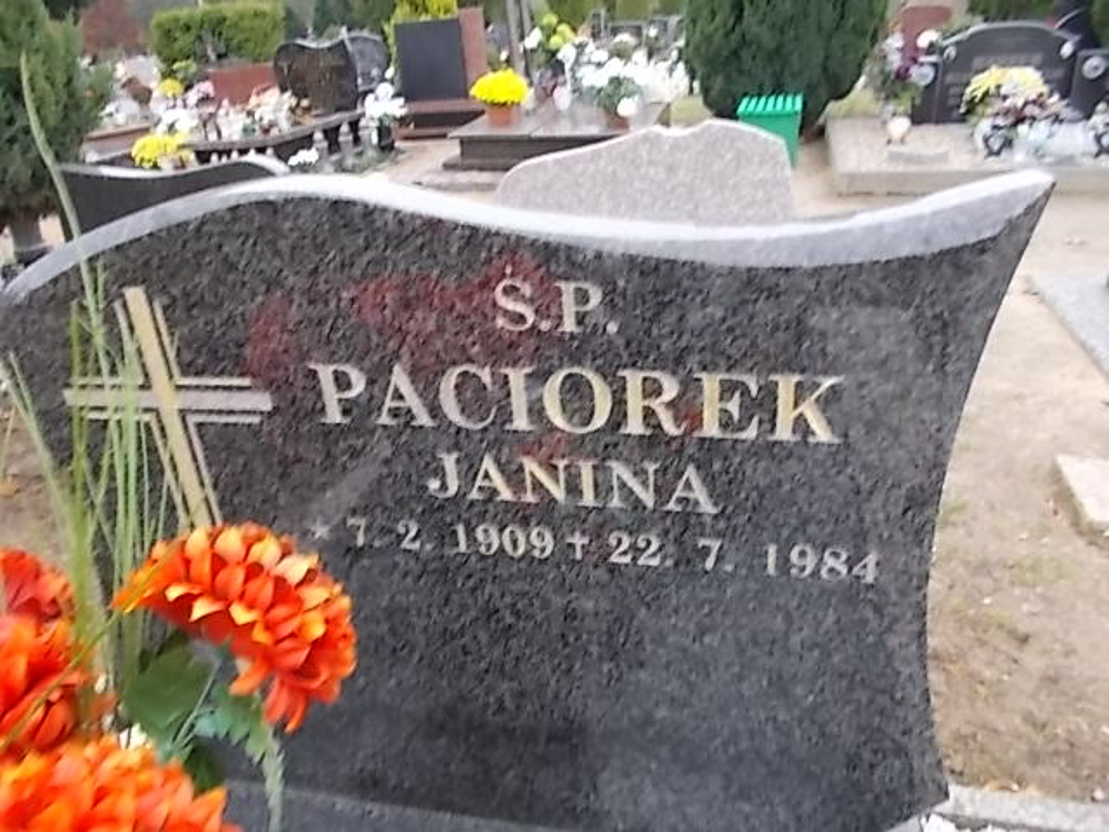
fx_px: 833
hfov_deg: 67.3
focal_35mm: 26
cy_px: 416
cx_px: 554
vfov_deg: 53.1
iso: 180
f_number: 3.2
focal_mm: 4.6
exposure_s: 1/25
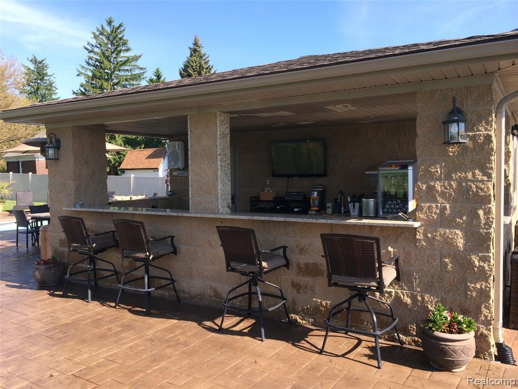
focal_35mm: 30
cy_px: 194
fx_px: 449
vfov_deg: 46.8
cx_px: 259
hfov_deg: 60.0
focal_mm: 4.12
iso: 32
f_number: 2.2
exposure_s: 1/838
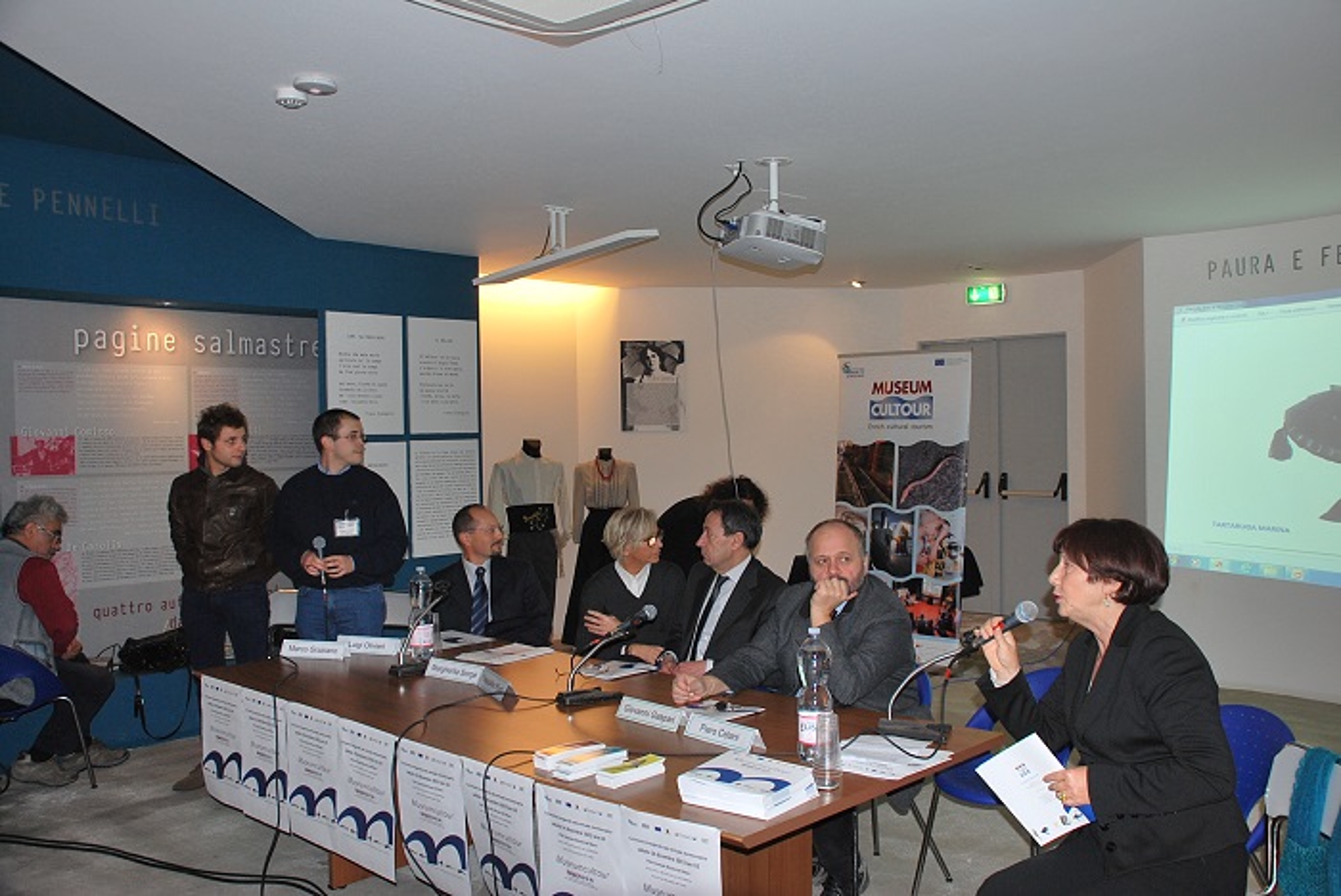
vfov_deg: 40.0
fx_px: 1230
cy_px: 448
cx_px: 670
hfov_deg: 57.2
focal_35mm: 33
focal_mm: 22
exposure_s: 1/60
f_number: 3.8
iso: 200
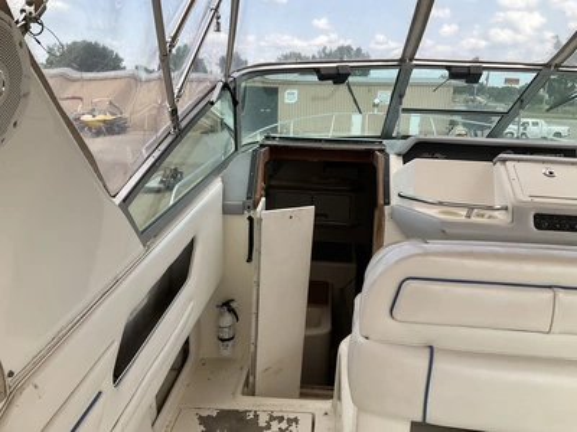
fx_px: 483
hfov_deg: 61.7
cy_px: 216
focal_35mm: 29
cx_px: 288
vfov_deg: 48.2
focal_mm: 3
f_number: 1.8
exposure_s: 1/855
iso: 25
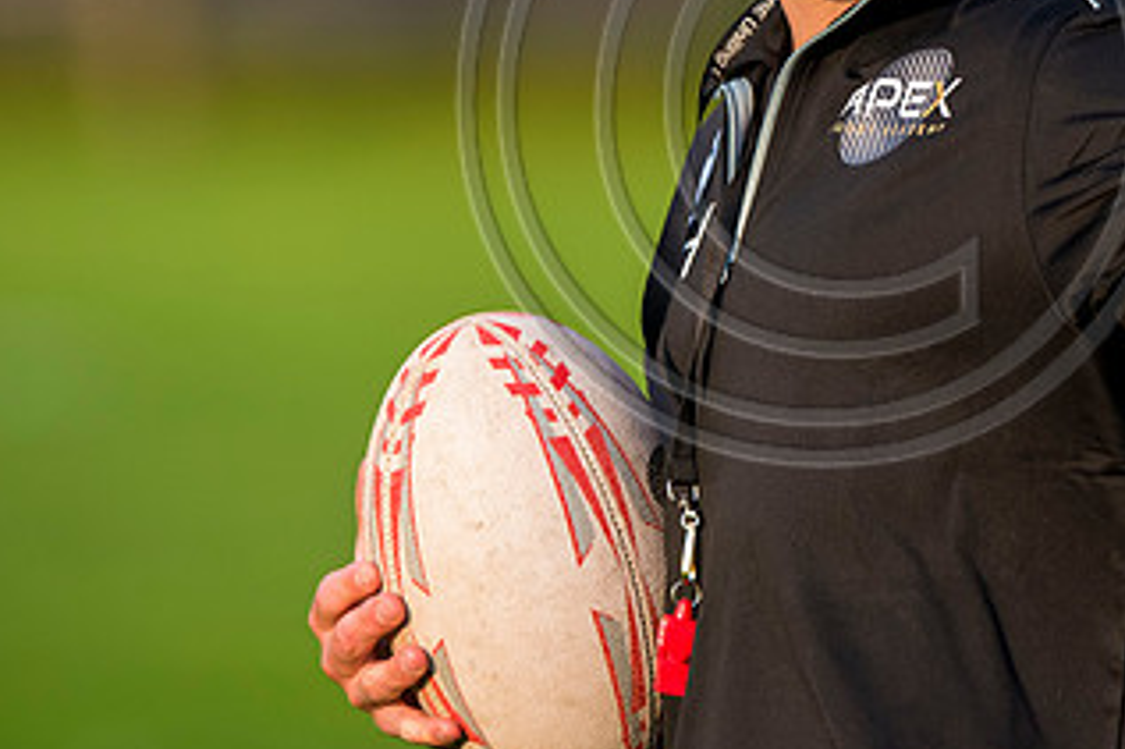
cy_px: 98
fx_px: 22893
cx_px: 823
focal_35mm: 733
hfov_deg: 2.8
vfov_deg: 1.9
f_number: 4.5
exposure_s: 1/1250
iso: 1600
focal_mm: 400
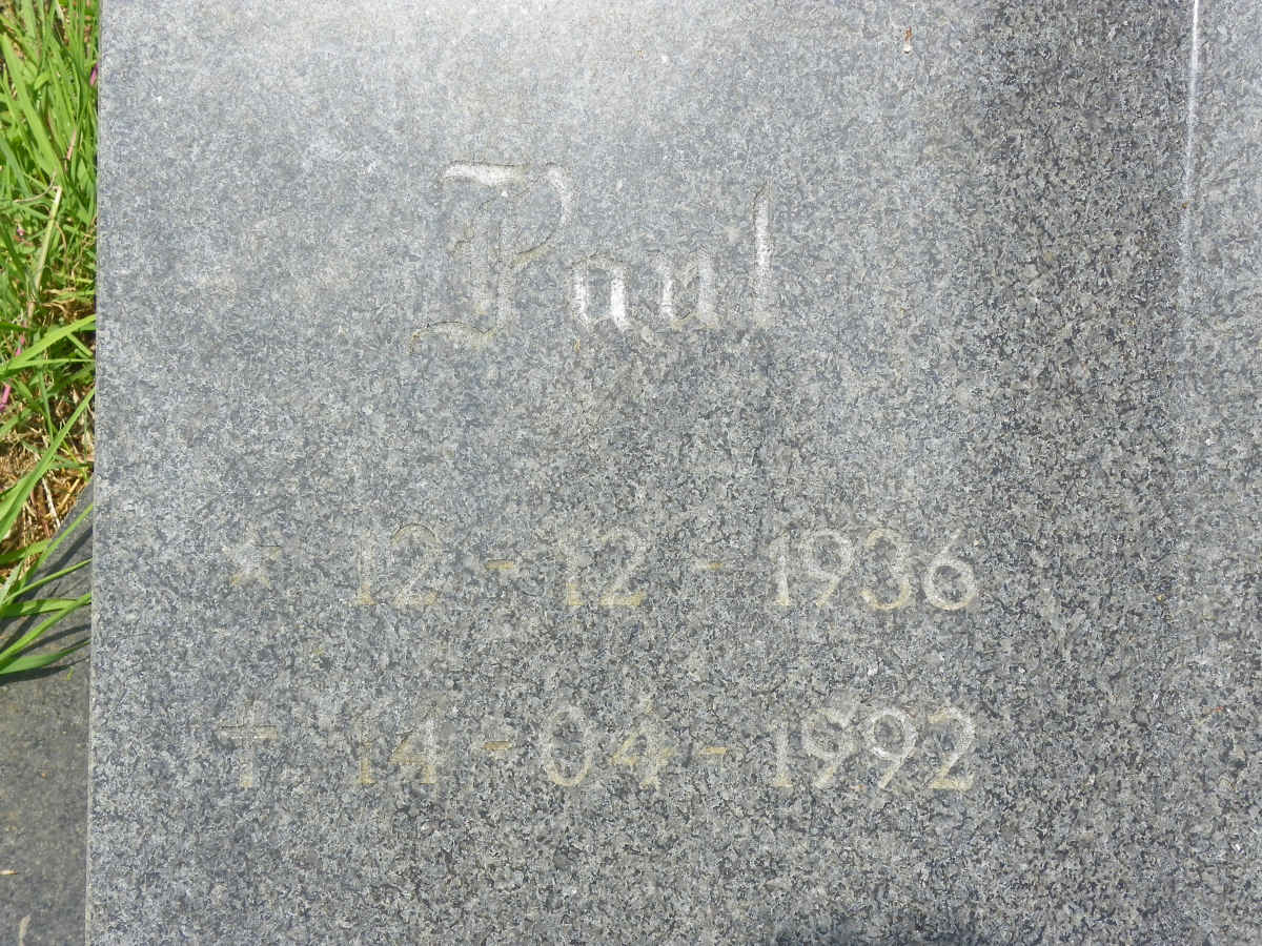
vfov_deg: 22.9
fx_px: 2333
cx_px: 631
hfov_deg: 30.3
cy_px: 473
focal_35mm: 64
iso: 64
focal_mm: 11.4
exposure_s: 1/250
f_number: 5.6
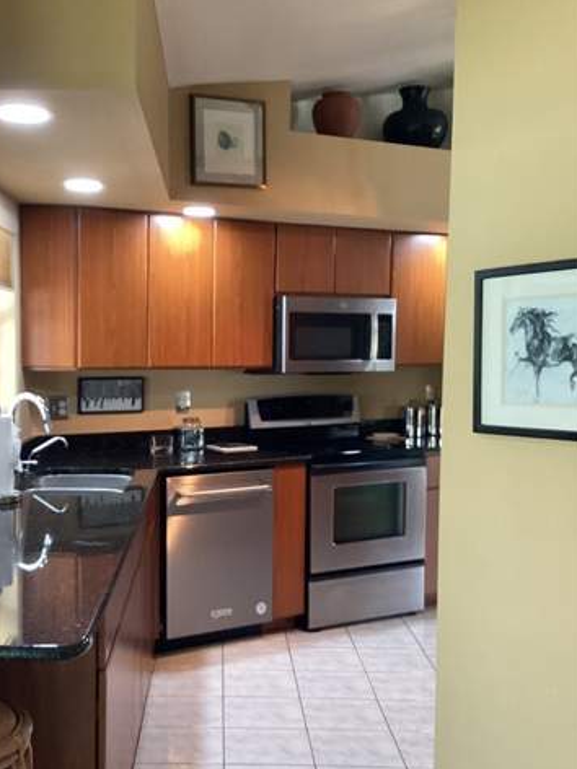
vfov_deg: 44.7
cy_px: 437
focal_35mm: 42
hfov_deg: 34.0
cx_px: 194
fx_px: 933
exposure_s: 1/60
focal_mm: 3.3
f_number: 2.4
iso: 250
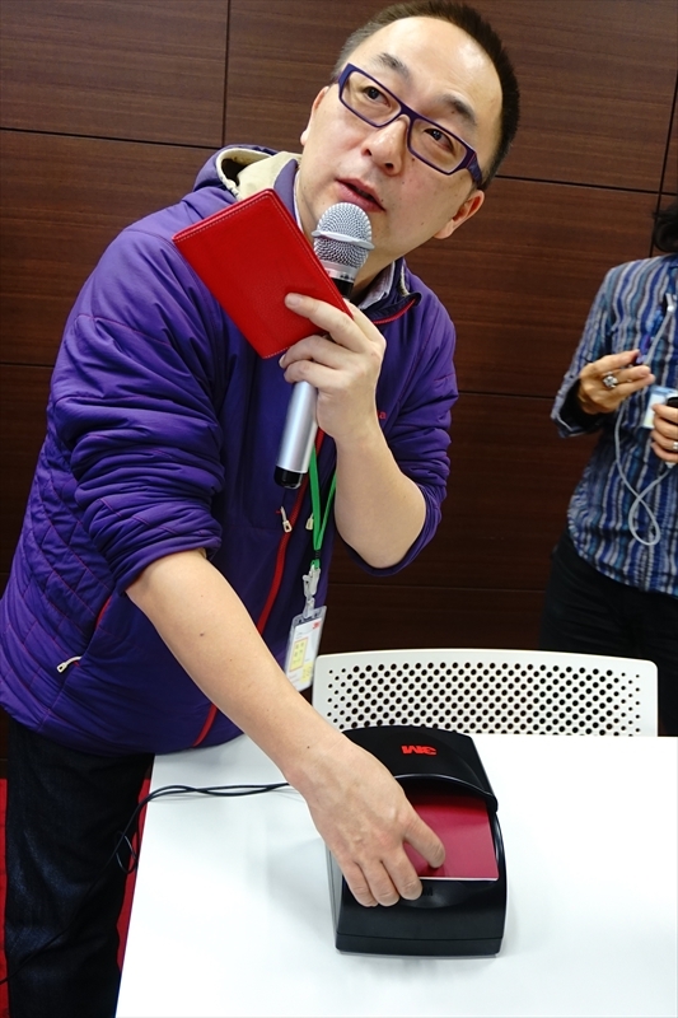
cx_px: 339
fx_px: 933
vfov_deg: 57.2
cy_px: 509
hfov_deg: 40.0
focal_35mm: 33
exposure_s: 1/60
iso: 800
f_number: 4
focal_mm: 22
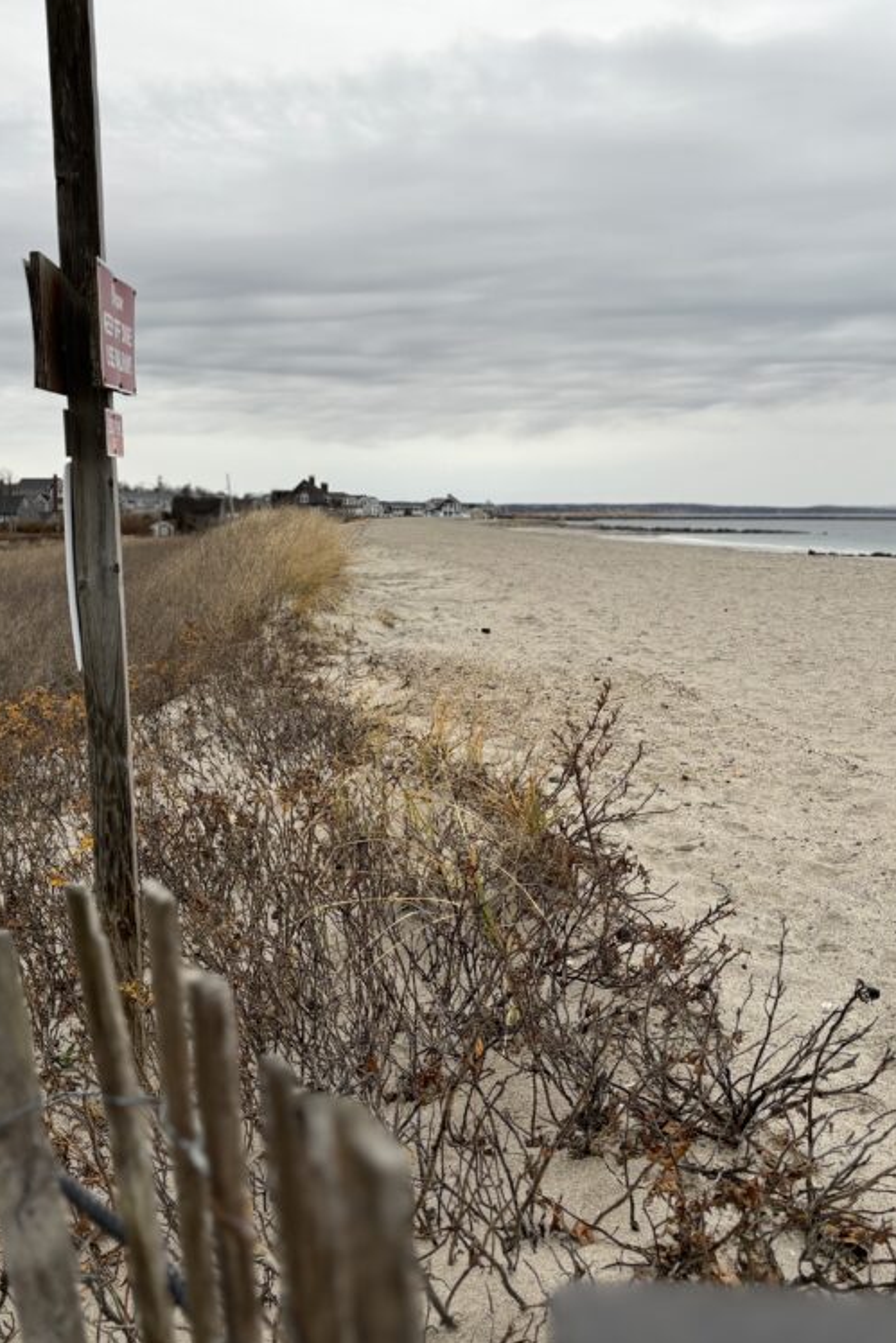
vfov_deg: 51.9
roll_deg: -0.6
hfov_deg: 35.9
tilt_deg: -5.7
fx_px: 1381
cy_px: 661
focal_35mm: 37
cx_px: 397
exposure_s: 1/351
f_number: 1.6
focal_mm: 5.96
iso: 50
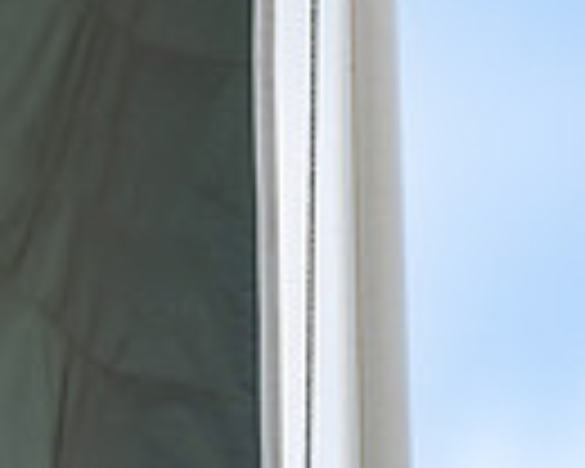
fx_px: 24066
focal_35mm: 1390
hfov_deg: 1.4
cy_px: 178
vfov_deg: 1.1
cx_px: -601
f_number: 4
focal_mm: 300
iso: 400
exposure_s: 1/1000
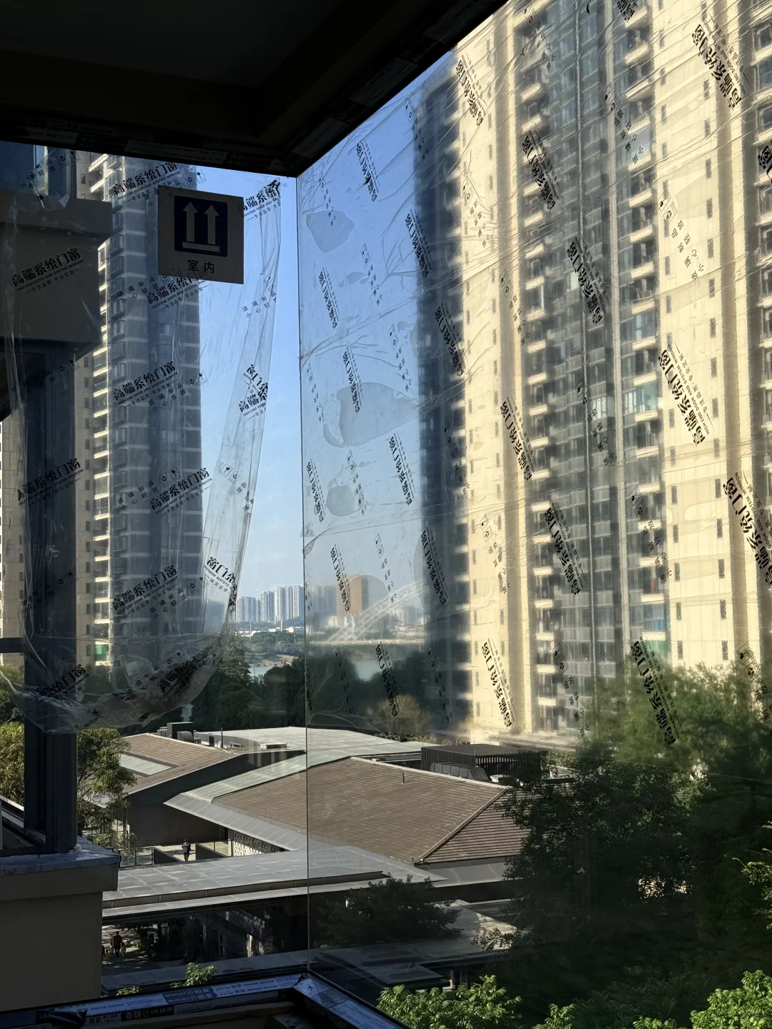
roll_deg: +0.5
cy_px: 514
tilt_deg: +4.0
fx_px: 1427
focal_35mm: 48
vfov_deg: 39.7
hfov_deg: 30.3
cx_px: 386
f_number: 1.78
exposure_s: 1/4878
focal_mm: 6.76
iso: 80
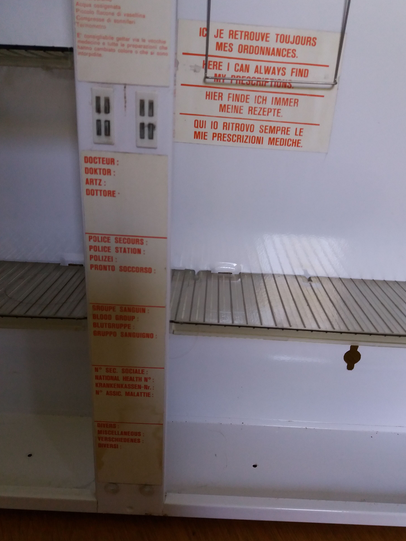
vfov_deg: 60.0
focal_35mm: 30
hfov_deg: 46.8
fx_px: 469
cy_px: 277
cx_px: 216
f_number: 1.9
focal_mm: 3.7
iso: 160
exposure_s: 1/33
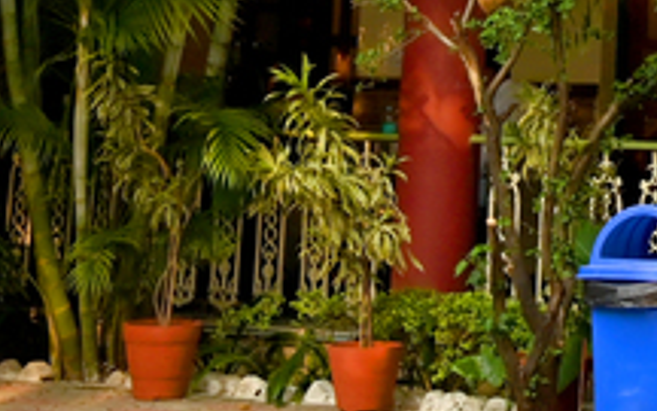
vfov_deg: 8.6
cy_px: -359
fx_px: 2593
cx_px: 791
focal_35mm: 145
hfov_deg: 14.0
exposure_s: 1/250
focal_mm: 25.5
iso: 200
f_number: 4.5
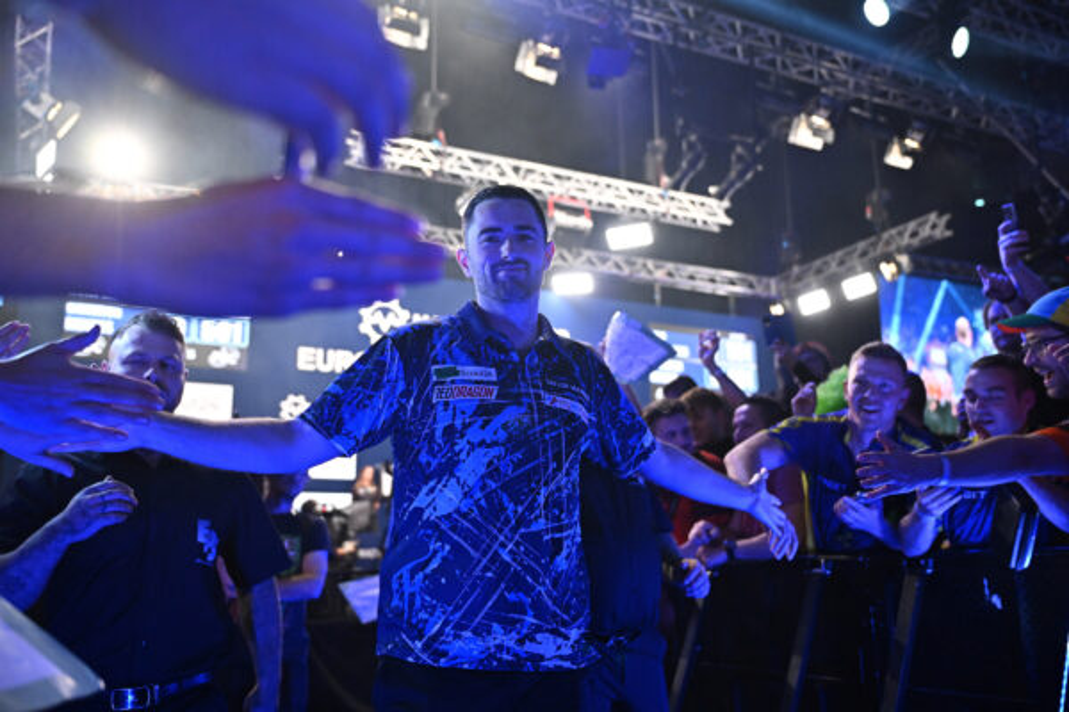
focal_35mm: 34
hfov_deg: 56.5
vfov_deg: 39.4
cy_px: 356
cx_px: 534
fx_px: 995
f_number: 2.8
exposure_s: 1/500
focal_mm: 33.5
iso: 4000
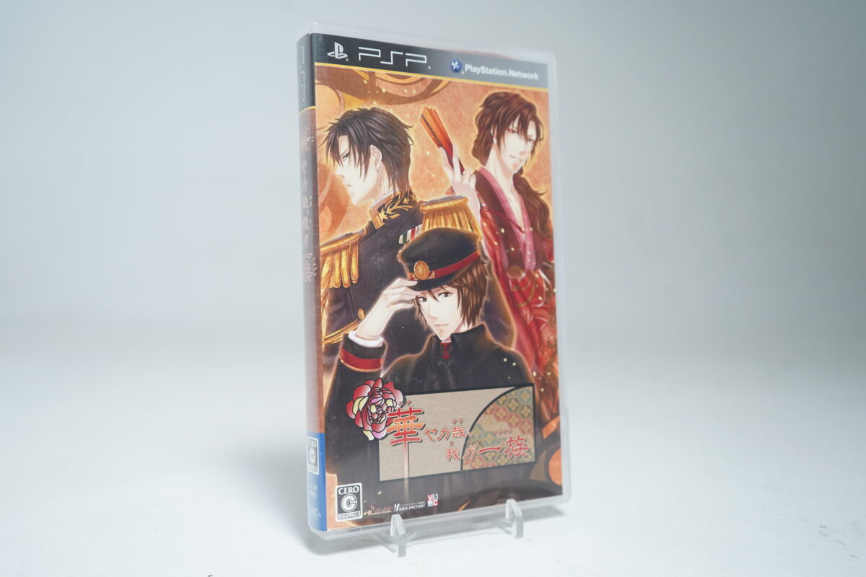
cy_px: 288
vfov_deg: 38.9
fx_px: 818
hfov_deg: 55.8
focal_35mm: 34
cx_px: 433
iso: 1250
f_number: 5
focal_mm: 34
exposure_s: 1/40
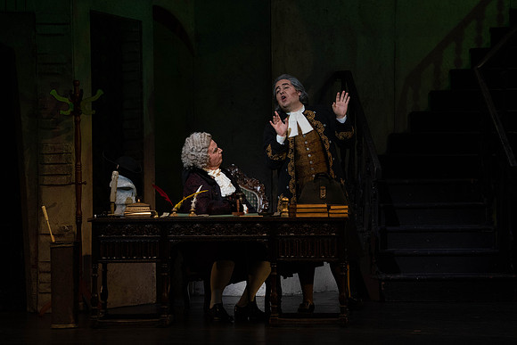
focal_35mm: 200
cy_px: 172
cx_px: 258
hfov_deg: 10.3
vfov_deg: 6.9
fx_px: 2873
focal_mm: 200
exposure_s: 1/250
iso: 3200
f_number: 9
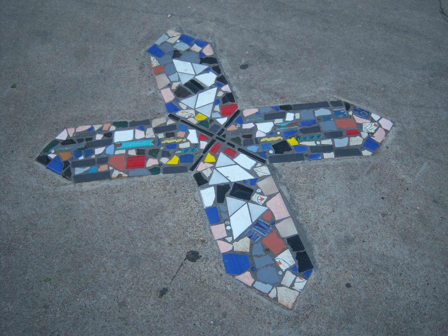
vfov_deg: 39.7
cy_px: 168
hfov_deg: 51.4
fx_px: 466
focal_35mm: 36
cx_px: 224
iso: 80
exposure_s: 1/160
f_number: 2.8
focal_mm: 7.5
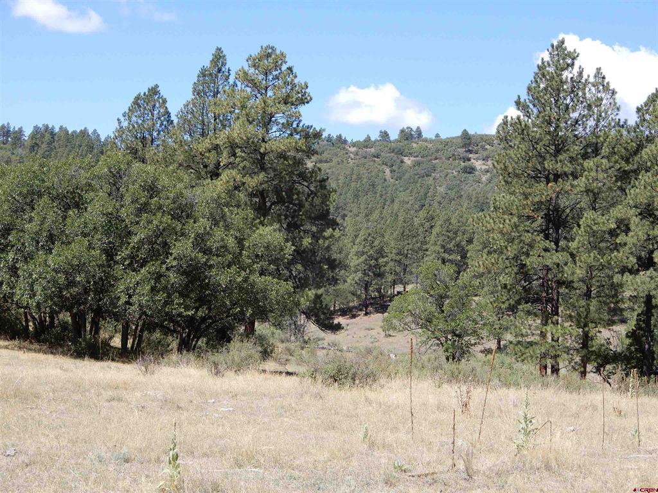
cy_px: 246
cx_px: 329
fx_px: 1331
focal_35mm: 70
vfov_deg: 21.0
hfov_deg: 27.8
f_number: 4.5
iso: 80
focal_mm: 12.5
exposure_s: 1/320
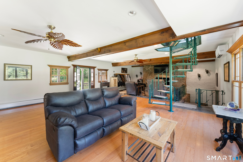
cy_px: 81
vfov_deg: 81.2
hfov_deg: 104.3
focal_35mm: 14
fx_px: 94
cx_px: 122
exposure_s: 1/4
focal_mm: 14
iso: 800
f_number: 8
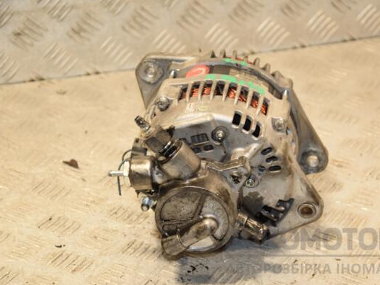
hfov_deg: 17.1
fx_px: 1262
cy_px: 143
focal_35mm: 115
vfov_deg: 12.9
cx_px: 212
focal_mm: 70
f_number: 5.3
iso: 800
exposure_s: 1/160
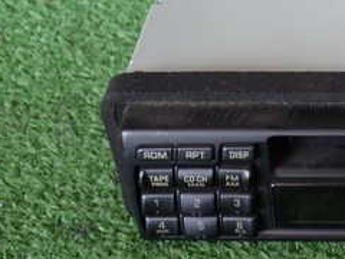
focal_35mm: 95
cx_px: 369
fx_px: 947
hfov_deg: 19.8
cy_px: 23
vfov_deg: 15.4
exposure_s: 1/60
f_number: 2.7
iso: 200
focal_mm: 6.83
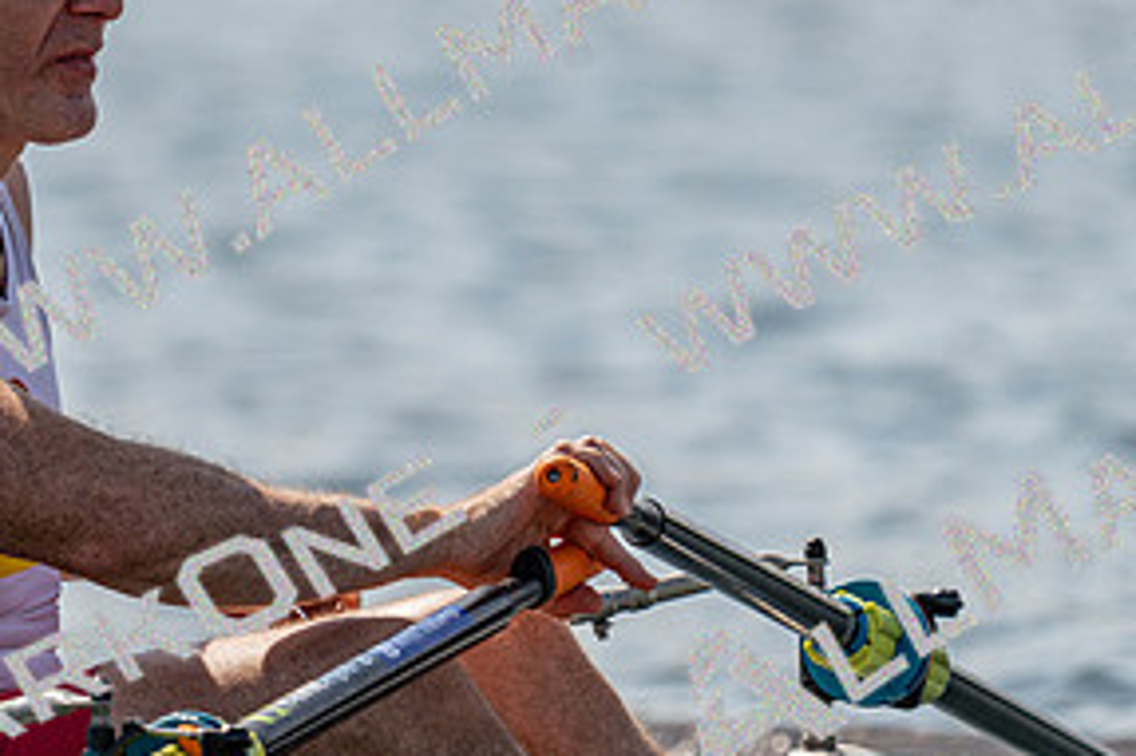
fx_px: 29108
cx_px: 348
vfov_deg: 1.5
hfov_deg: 2.2
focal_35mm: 923
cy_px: 441
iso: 160
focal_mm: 456
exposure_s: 1/1600
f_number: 6.3
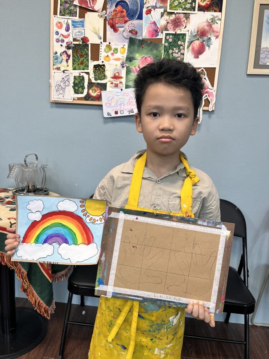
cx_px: 134
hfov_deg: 53.1
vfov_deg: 67.3
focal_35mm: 26
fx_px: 269
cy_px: 180
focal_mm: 5.1
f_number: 1.6
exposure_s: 1/100
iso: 64
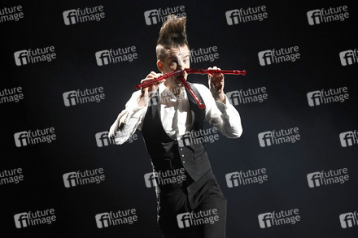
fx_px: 2038
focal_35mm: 205
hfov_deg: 10.0
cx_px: 176
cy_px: 117
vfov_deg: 6.7
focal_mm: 200
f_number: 3.5
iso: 2000
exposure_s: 1/640
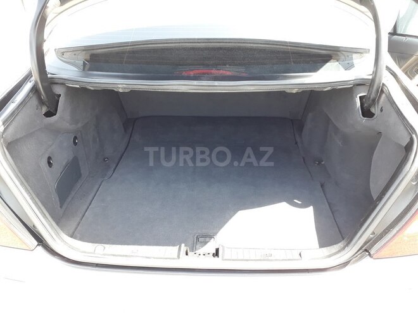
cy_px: 156
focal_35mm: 27
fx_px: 326
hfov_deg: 65.3
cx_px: 209
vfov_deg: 51.4
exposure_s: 1/50
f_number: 1.9
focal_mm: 3.6
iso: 50
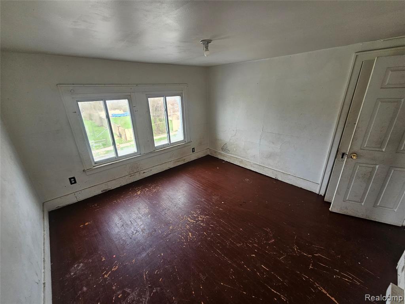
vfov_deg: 89.9
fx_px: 152
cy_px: 152
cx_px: 202
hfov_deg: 106.2
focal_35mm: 13
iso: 125
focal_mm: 2.2
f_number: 2.2
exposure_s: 1/207
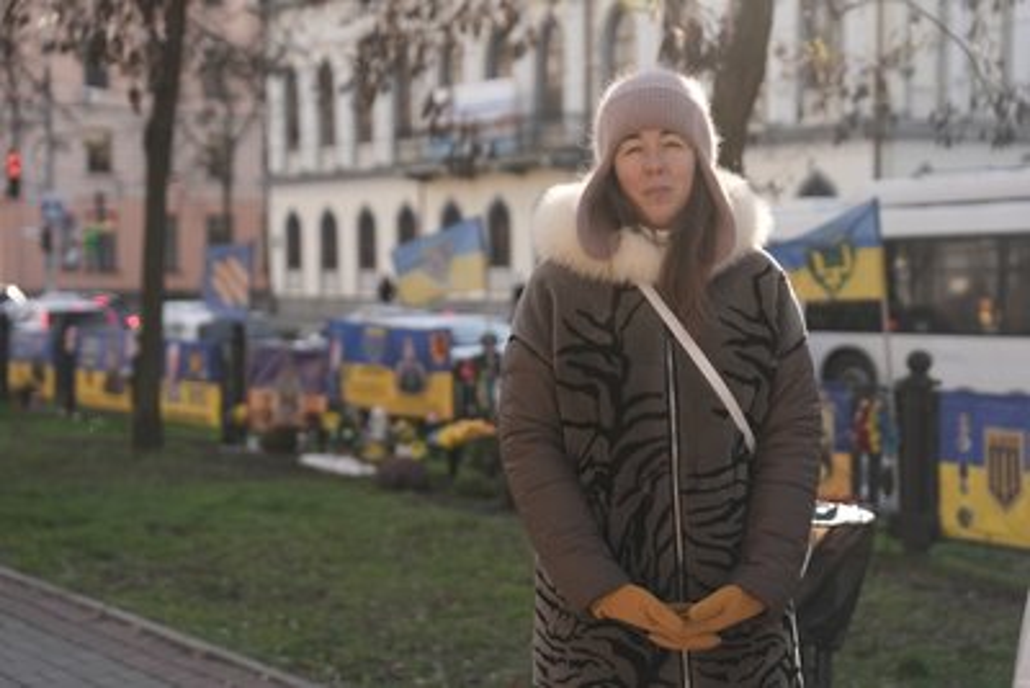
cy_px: 344
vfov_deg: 23.0
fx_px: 1689
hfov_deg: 33.9
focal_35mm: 59
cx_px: 515
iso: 400
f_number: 2.8
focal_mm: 59
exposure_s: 1/2000
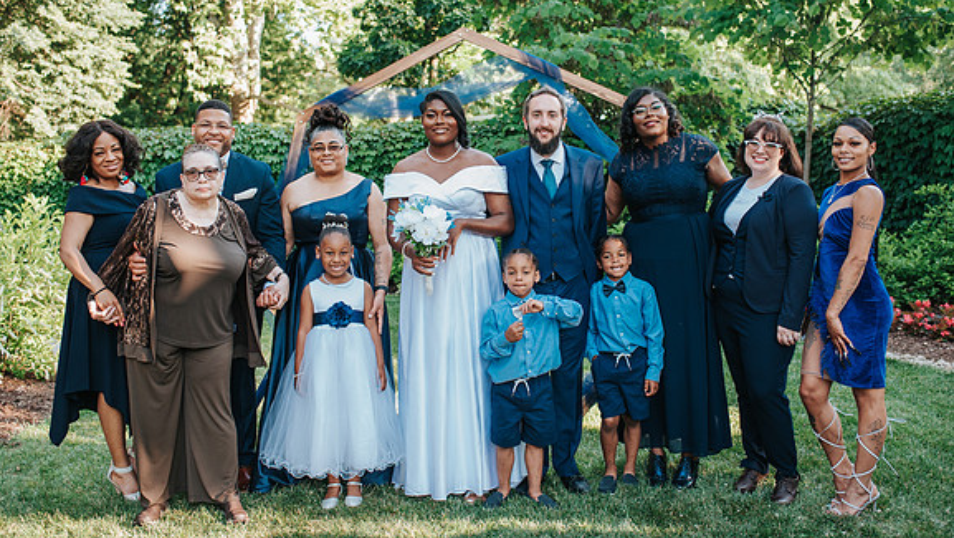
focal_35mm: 40
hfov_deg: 50.5
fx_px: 1012
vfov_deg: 29.7
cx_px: 484
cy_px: 231
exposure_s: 1/640
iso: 800
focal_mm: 35
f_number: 3.2
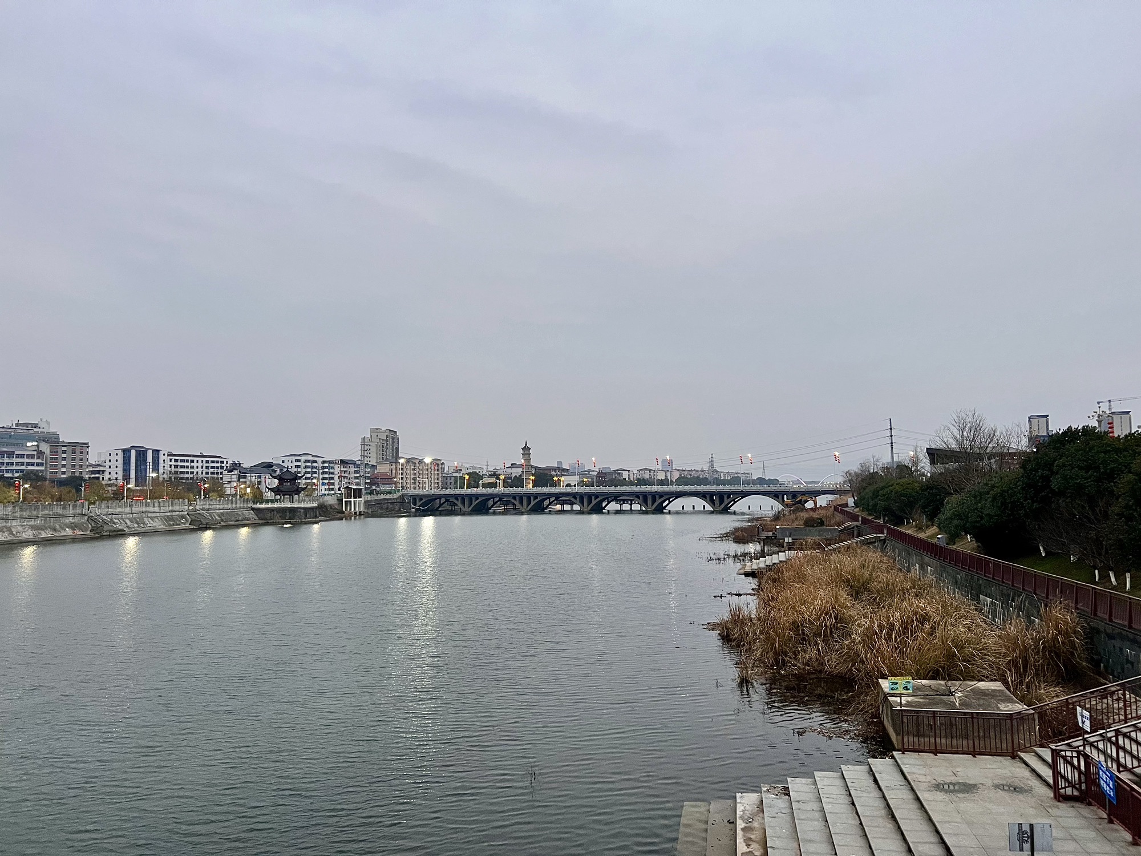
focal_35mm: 26
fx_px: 857
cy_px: 428
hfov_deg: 67.3
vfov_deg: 53.1
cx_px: 570
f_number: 1.5
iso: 125
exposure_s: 1/81
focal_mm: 5.7
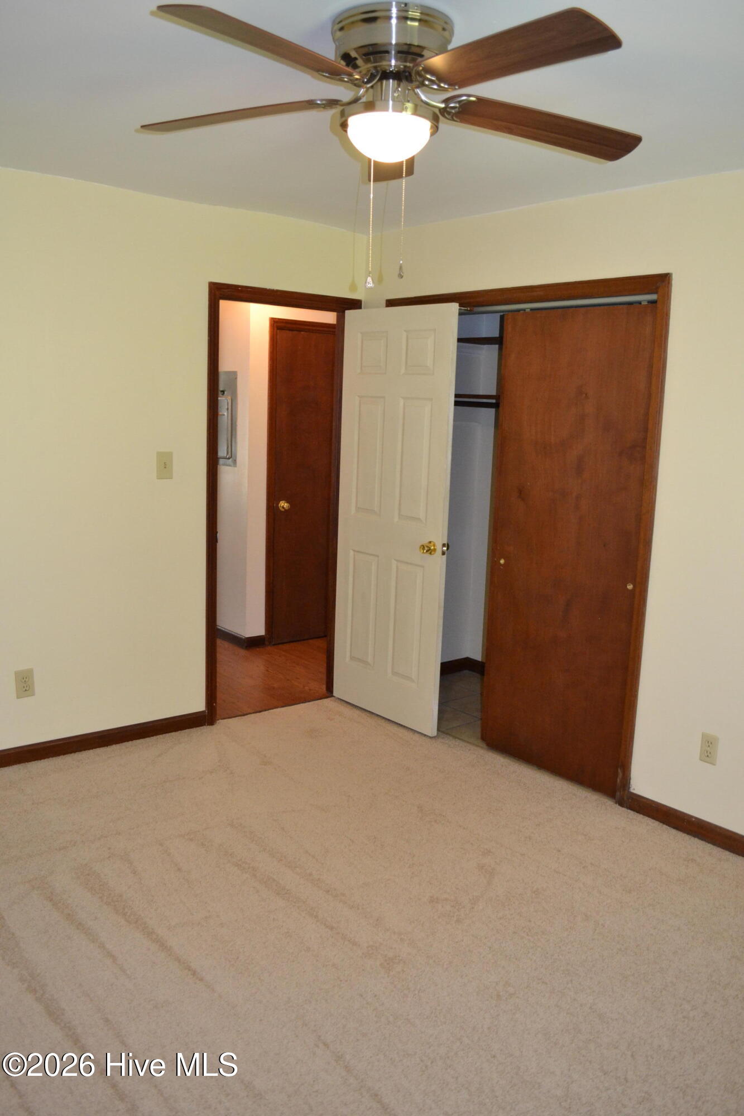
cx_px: 372
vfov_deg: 67.4
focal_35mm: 27
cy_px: 558
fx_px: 837
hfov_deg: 47.9
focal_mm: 18
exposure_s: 1/60
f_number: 3.5
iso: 1250
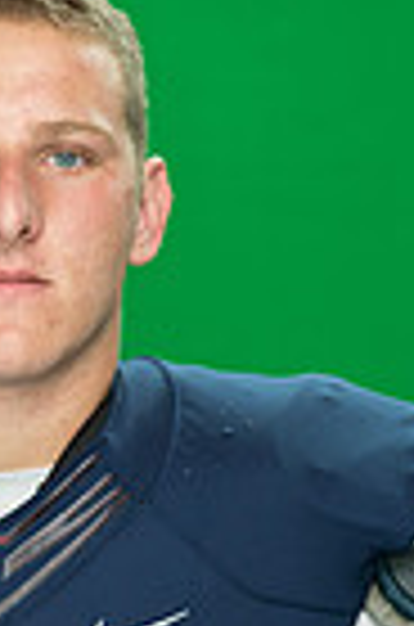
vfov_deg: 3.9
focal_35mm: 536
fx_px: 9292
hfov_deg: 2.6
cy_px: 401
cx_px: -9
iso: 640
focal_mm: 165
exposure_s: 1/100
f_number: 2.8
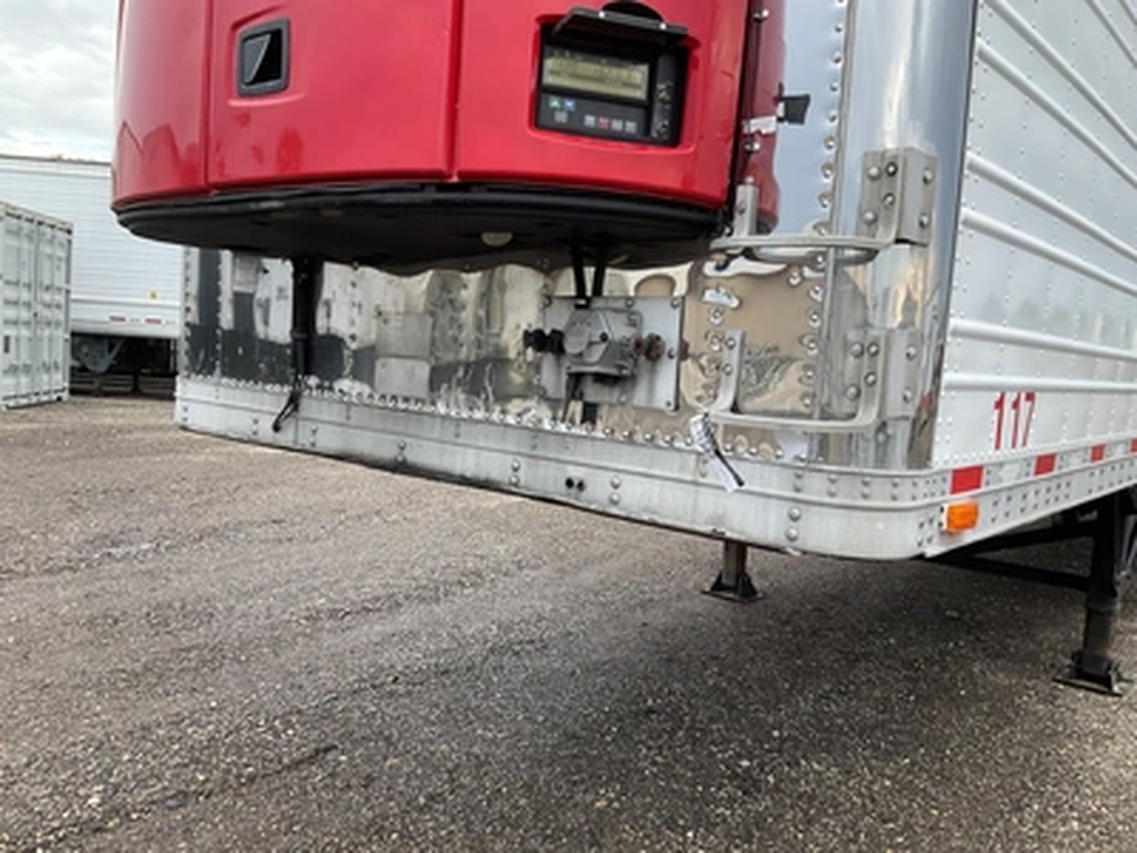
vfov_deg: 48.2
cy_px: 426
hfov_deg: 61.7
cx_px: 568
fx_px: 953
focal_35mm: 29
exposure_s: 1/122
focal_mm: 3
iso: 25
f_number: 1.8
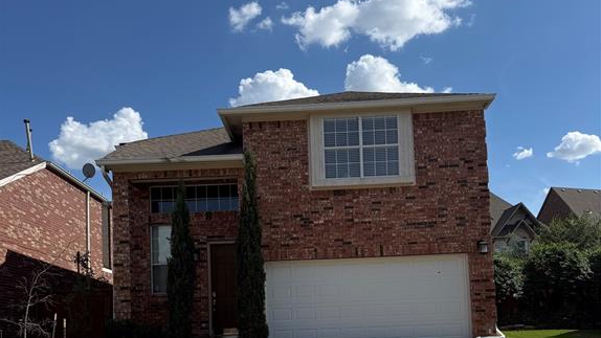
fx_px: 558
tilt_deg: +5.5
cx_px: 300
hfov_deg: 56.6
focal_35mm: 35
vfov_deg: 32.5
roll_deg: +1.8
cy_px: 286
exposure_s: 1/6711
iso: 80
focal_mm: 6.76
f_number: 1.78
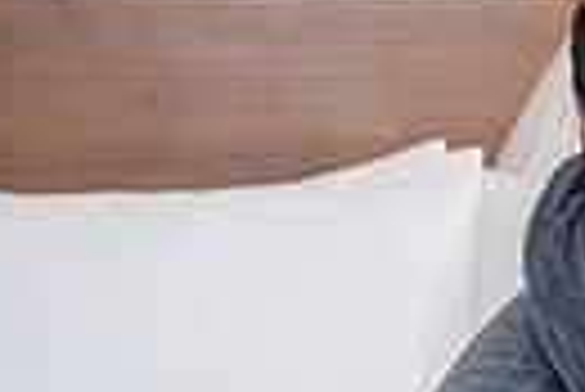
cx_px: 1174
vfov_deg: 11.5
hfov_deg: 14.2
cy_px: 196
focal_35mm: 120
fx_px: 1952
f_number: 3.5
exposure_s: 1/250
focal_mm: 27
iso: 500
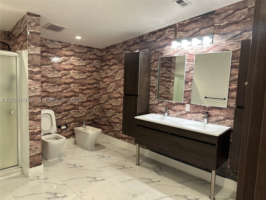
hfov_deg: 71.6
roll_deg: -1.9
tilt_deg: -5.5
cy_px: 100
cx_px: 133
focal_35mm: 24
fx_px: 184
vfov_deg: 56.8
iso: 160
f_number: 1.78
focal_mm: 6.86
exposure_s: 1/60
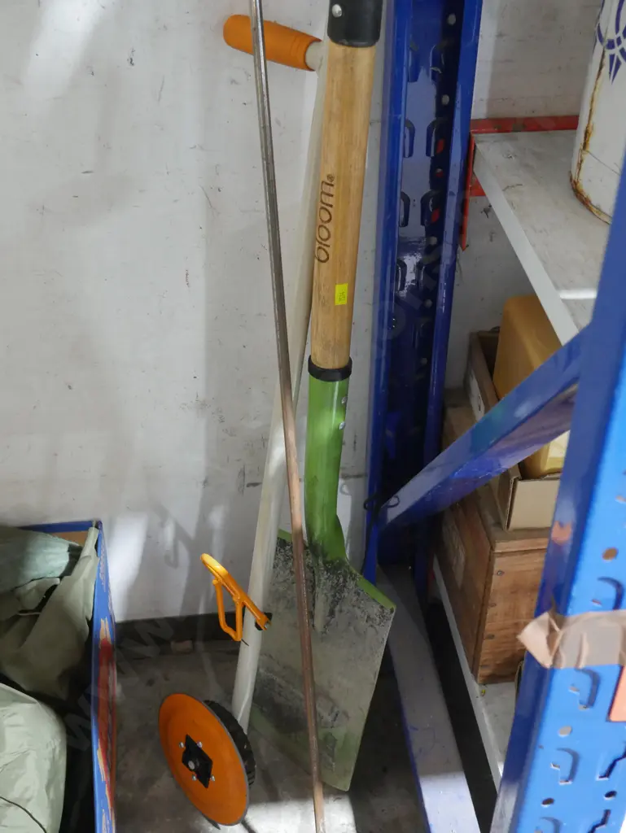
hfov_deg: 31.5
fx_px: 1108
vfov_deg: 41.2
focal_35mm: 46
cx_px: 313
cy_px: 416
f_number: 5.1
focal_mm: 23
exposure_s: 1/40
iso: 3200
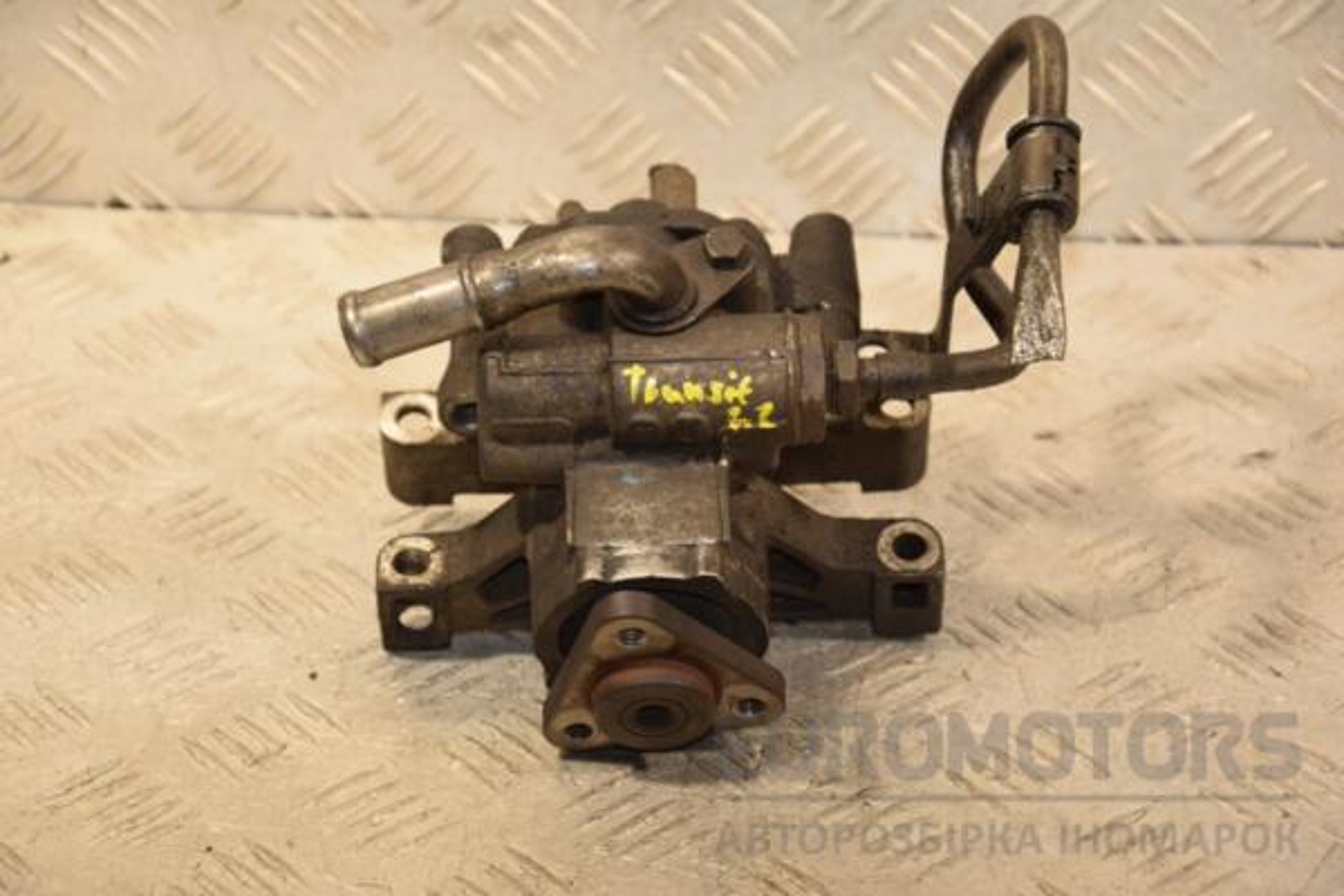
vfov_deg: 12.2
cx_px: 672
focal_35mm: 112
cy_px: 448
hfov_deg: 18.2
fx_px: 4200
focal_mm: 75
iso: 800
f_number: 5.3
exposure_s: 1/160
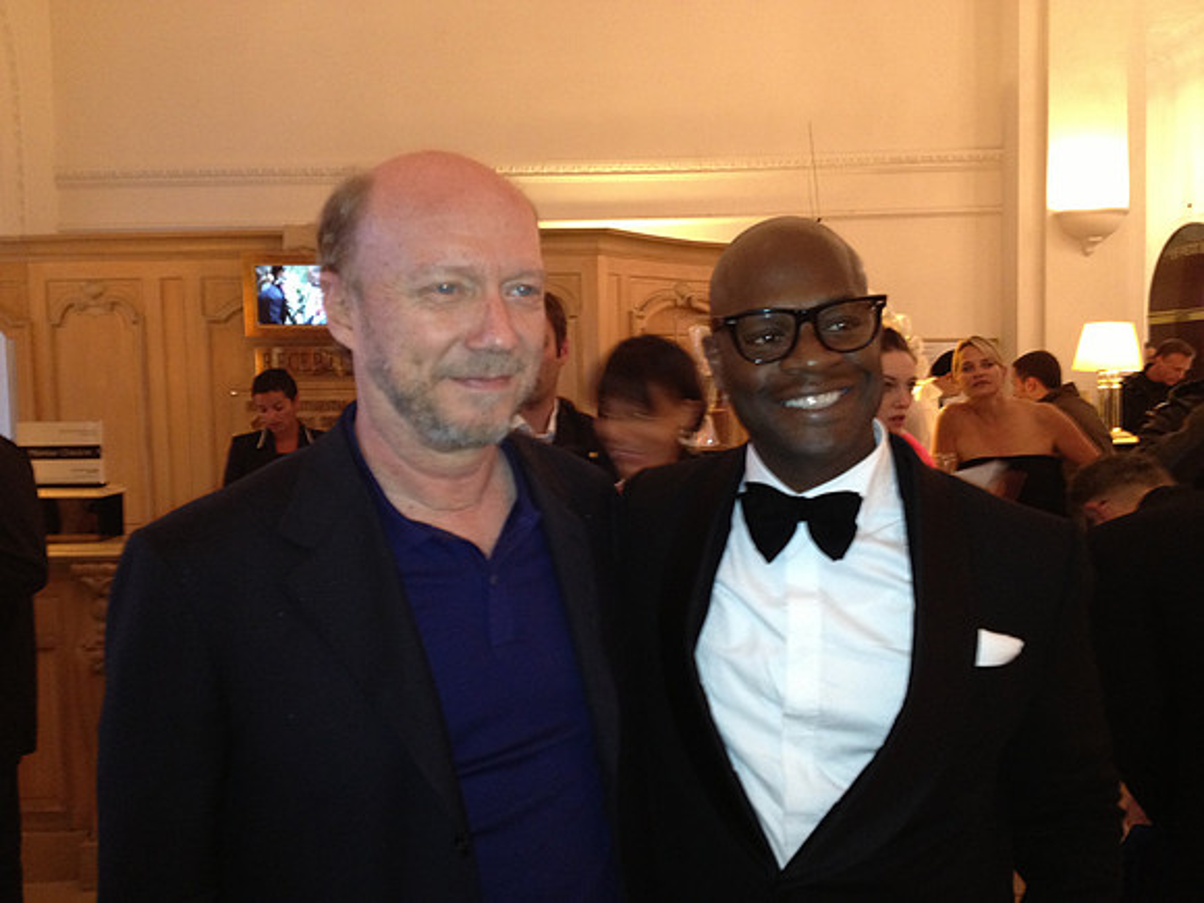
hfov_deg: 52.6
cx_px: 602
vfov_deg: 40.7
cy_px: 452
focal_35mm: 35
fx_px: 1217
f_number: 2.4
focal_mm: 4.28
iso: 200
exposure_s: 1/17
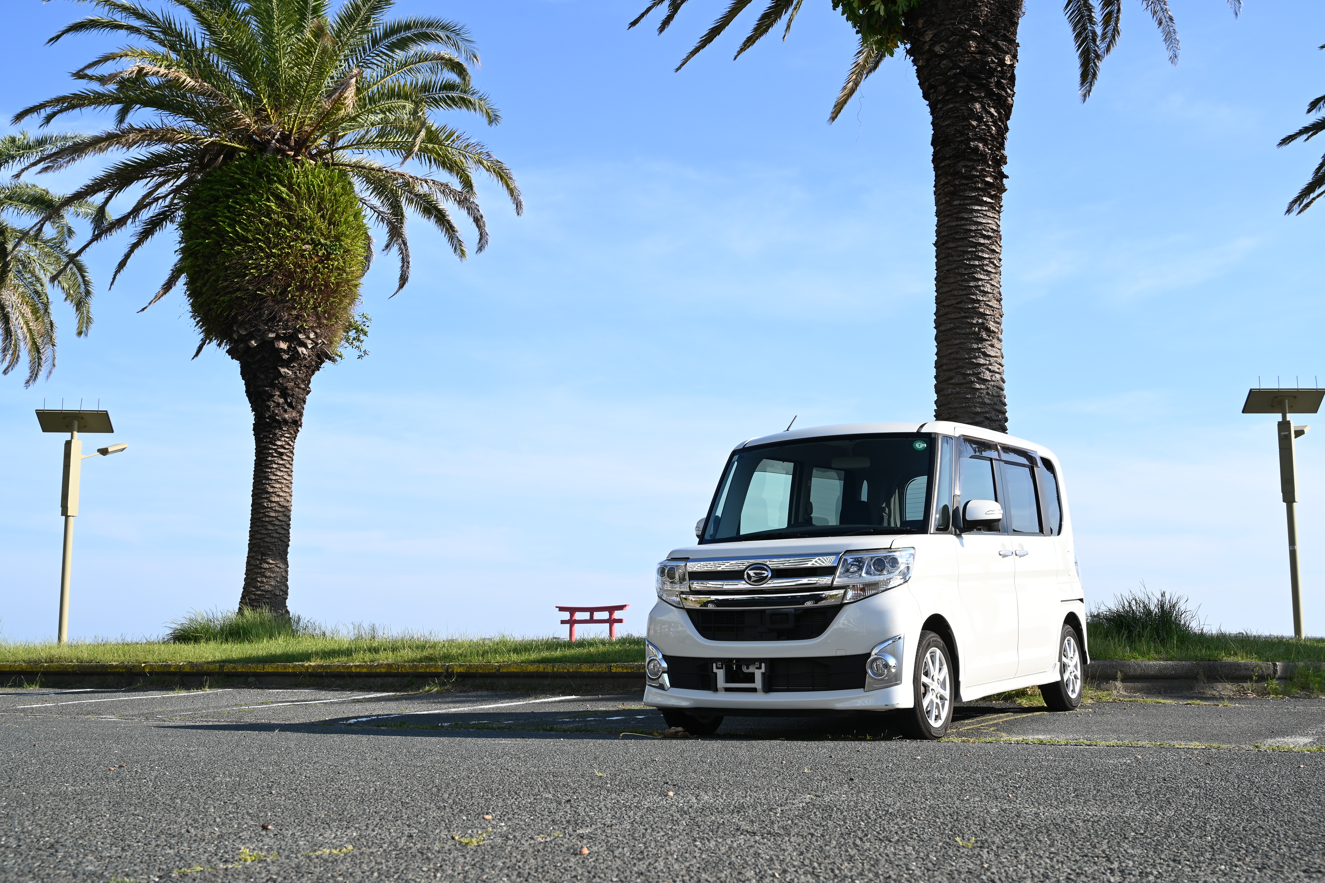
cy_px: 442
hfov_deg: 49.6
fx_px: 1435
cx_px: 662
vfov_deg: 34.2
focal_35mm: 39
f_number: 10
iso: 100
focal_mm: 39
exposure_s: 1/100
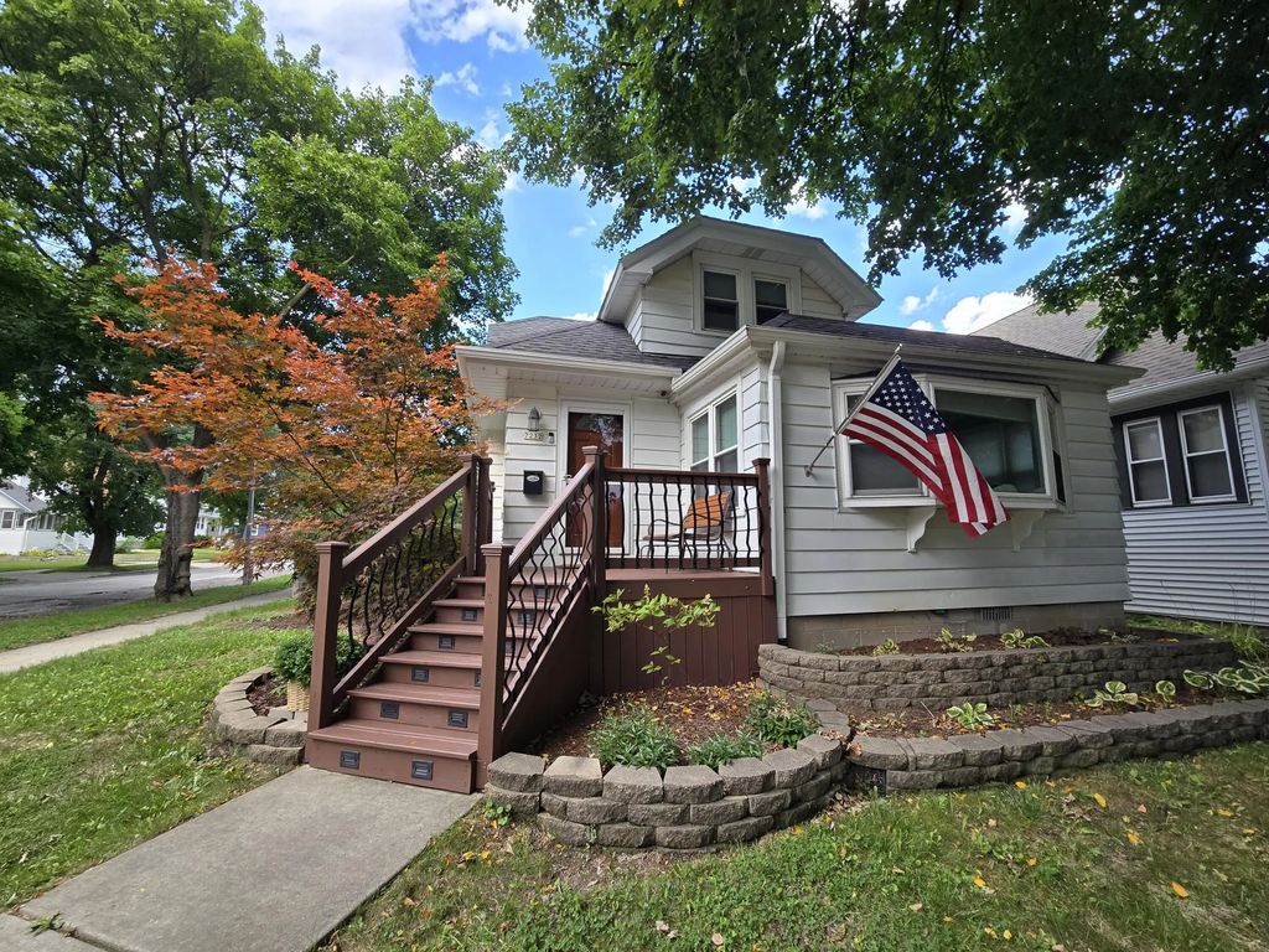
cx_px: 634
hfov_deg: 106.2
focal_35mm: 13
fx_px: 477
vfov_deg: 89.9
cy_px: 476
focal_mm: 2.2
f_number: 2.2
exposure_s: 1/351
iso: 50
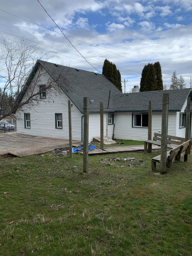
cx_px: 96
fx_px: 192
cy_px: 128
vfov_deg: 67.3
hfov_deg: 53.1
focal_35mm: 26
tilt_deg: -5.4
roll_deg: -0.7
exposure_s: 1/1088
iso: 25
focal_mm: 4.25
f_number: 1.8
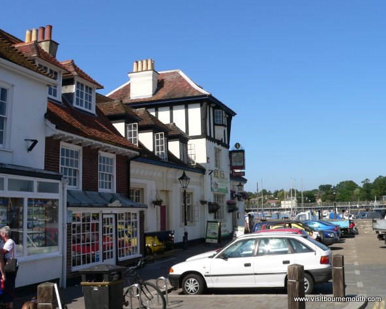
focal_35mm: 38
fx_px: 434
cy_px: 155
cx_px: 183
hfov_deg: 47.9
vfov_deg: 39.1
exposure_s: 1/500
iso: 80
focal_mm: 6
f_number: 5.2
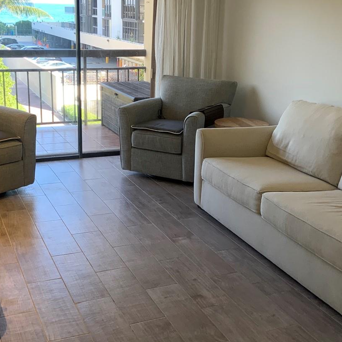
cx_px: 175
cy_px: 153
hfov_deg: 34.0
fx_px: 559
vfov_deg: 34.0
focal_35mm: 50
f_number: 1.8
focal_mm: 3
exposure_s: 1/120
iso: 20
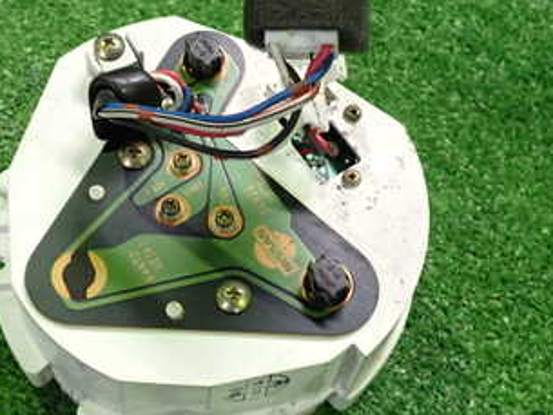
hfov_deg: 32.5
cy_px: 216
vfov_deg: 24.8
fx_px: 943
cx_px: 207
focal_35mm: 59
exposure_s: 1/30
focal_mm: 5.4
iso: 320
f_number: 2.3
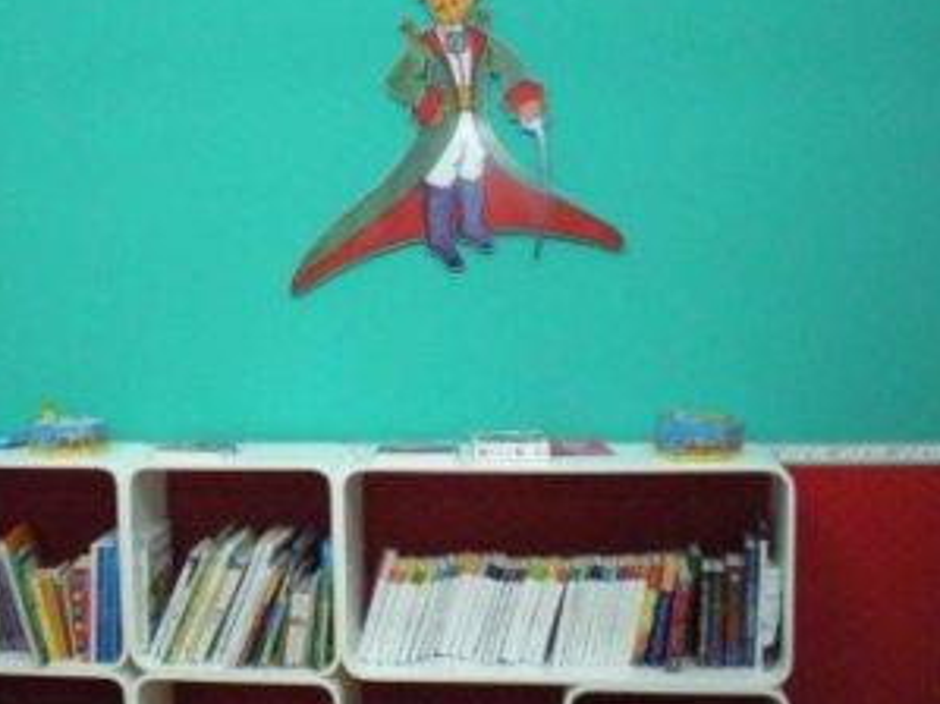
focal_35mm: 57
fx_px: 1547
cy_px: 339
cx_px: 292
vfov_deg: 25.6
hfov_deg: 33.4
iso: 800
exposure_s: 1/57.7
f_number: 3.1
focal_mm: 6.3
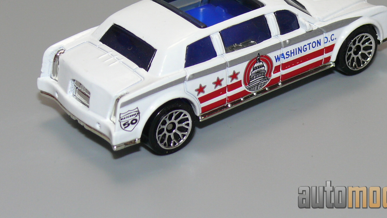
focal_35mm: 129
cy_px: 44
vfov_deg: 9.4
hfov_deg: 16.6
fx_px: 1324
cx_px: 231
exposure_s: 1/30
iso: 100
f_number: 4
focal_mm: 13.2
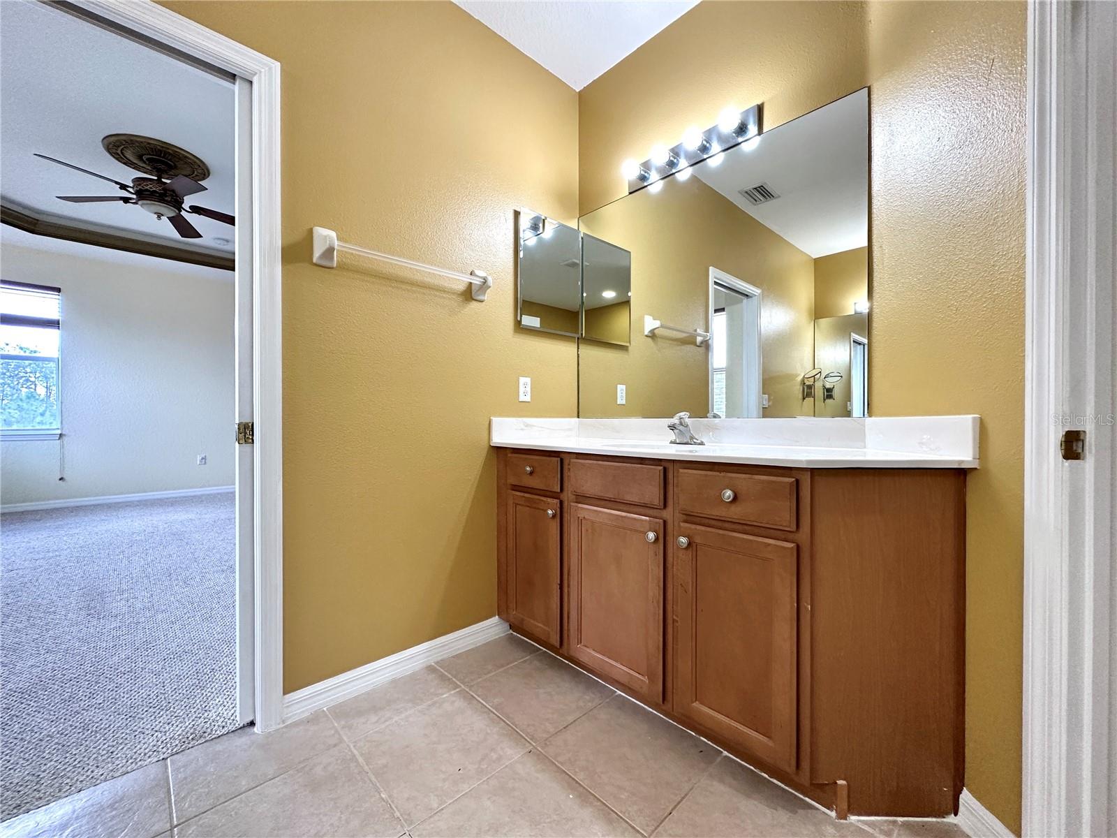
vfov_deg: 85.7
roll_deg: -0.1
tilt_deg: -0.8
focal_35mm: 14
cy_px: 419
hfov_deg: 102.1
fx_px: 452
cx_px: 558
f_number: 2.2
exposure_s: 1/120
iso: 200
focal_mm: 2.22
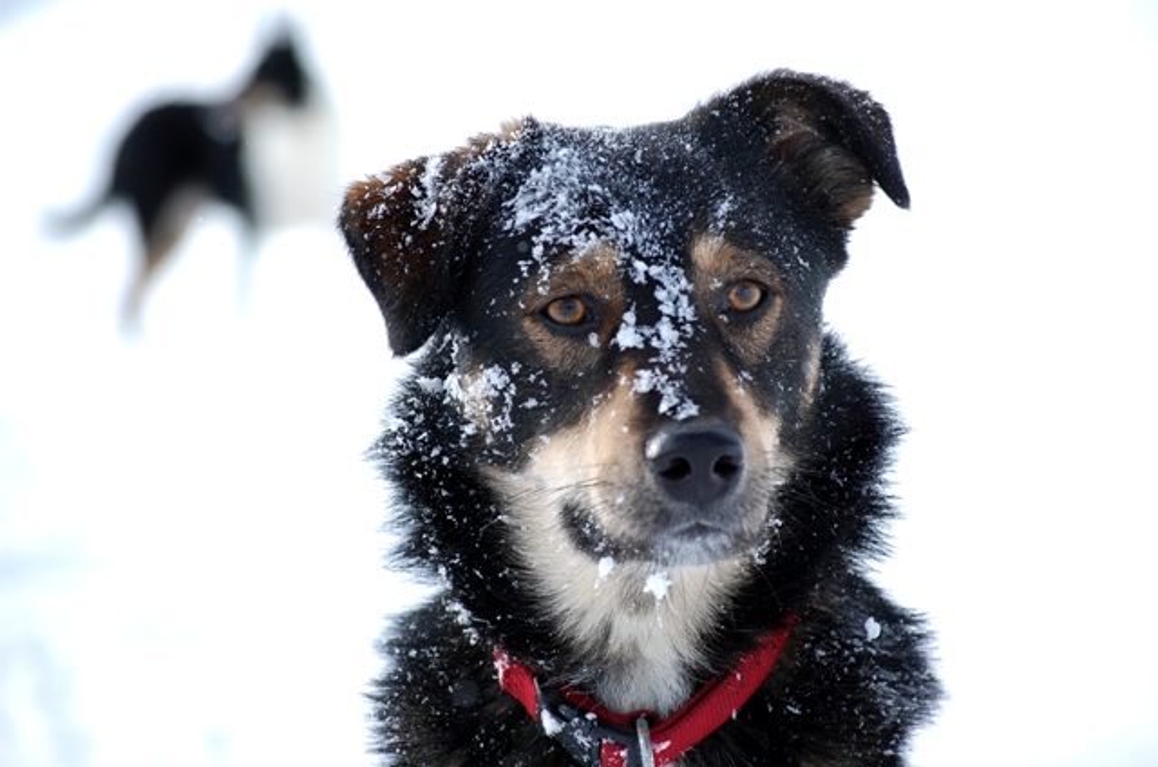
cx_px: 579
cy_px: 384
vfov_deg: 8.3
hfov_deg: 12.5
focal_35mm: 165
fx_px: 5297
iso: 280
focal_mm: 110
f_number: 5.6
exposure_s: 1/500
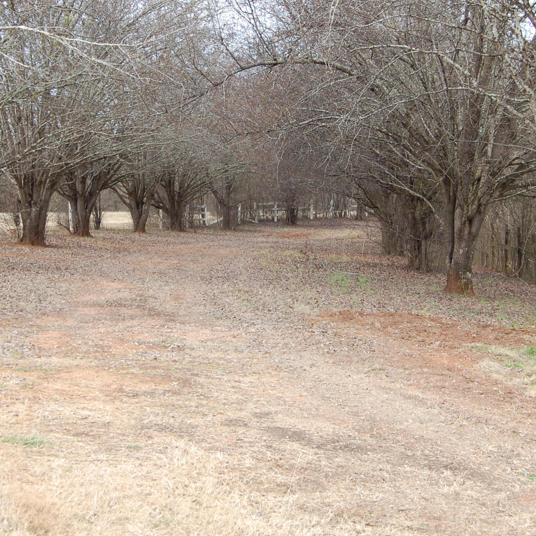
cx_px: 226
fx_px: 1139
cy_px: 223
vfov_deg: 26.5
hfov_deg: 26.5
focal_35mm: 65
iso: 200
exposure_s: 1/125
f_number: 5.6
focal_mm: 28
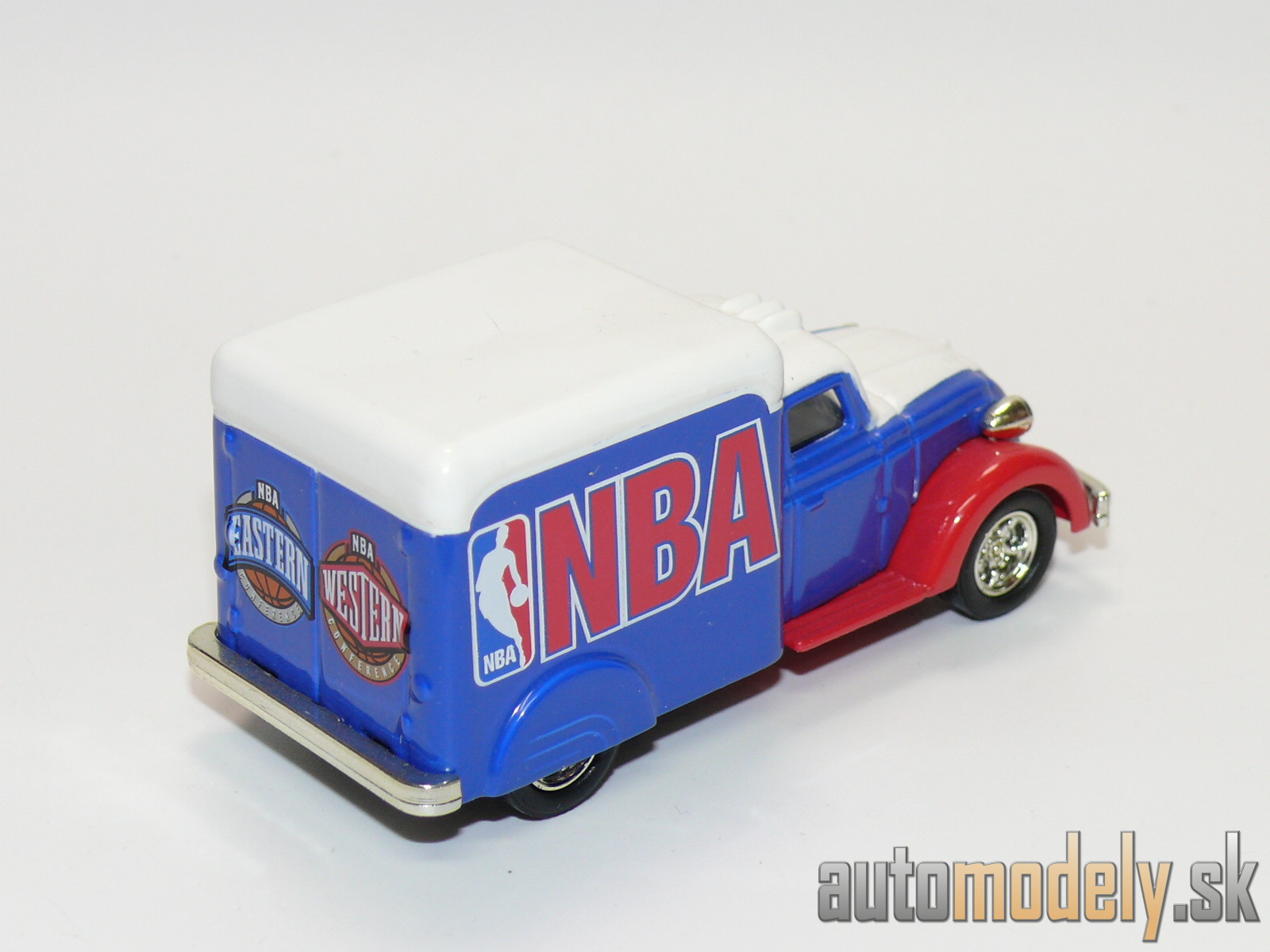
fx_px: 3412
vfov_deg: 15.9
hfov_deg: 21.1
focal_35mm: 93
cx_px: 635
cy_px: 476
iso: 100
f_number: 4
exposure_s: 1/30
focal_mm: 12.7
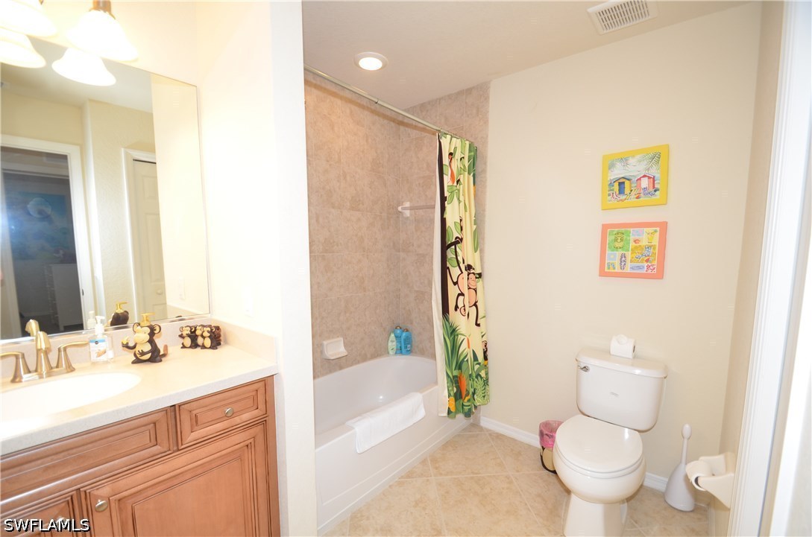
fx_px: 338
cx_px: 406
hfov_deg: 100.5
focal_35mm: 15
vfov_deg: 77.1
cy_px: 268
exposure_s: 1/60
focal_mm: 10
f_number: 4
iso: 400
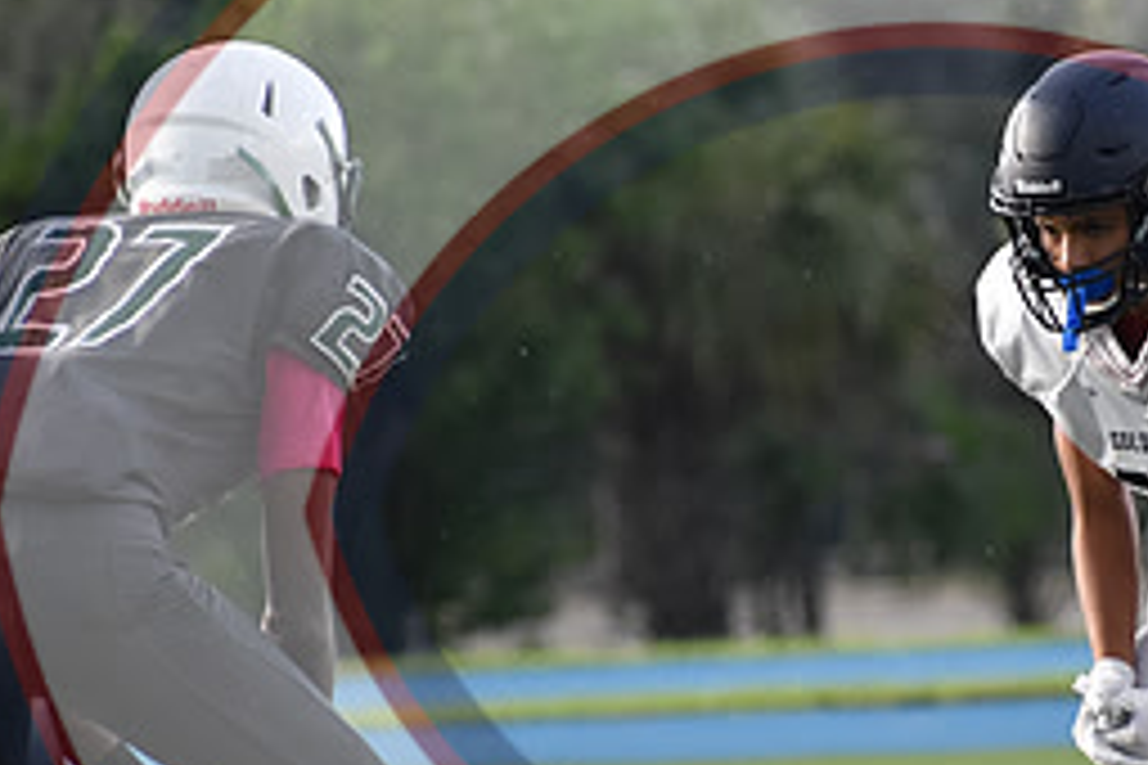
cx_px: 918
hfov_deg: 2.3
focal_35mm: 888
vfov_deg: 1.5
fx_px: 28315
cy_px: 511
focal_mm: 260
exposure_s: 1/500
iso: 1100
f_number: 6
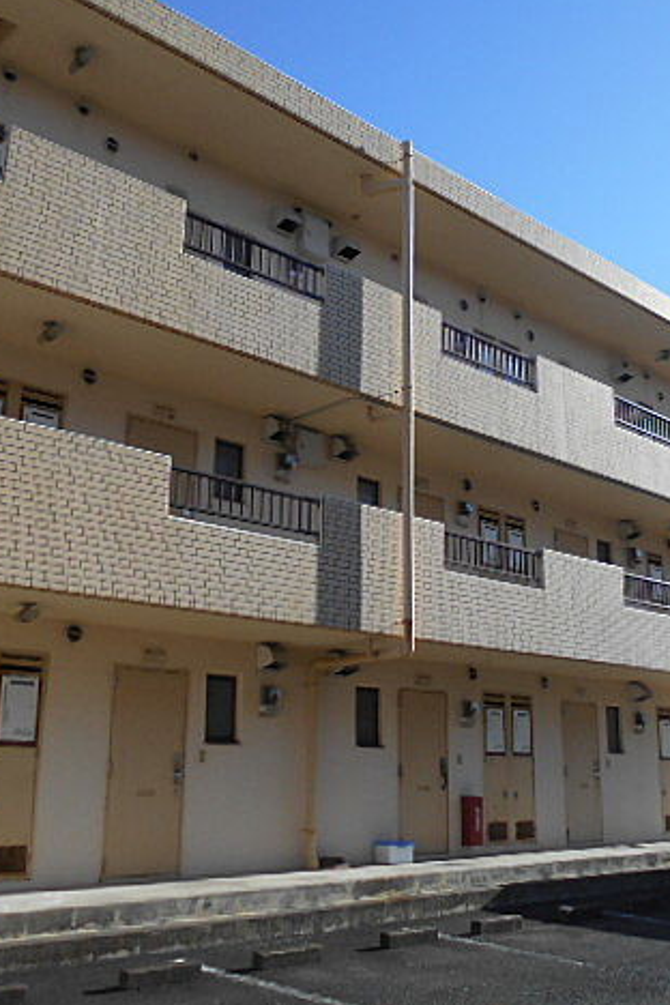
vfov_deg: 51.9
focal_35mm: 37
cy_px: 505
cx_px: 414
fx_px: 1033
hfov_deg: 35.8
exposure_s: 1/1000
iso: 80
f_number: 3.2
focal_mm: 4.6
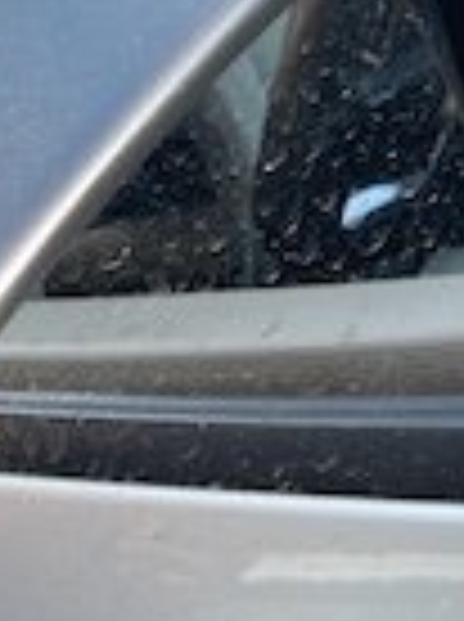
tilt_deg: -47.2
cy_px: 864
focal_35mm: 121
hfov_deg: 12.2
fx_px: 2169
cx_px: 153
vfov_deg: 15.3
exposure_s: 1/122
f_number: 1.8
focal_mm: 4.25
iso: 40
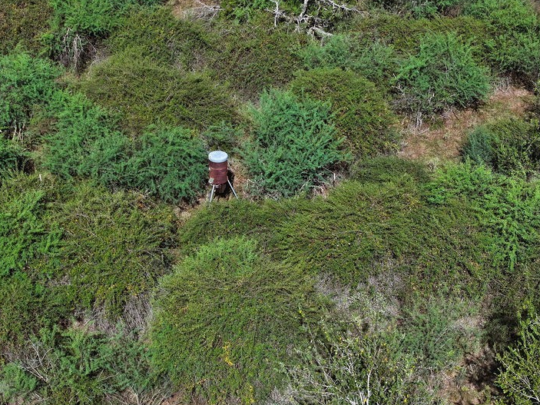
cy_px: 186
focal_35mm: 102
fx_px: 1591
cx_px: 177
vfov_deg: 14.5
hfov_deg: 19.2
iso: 100
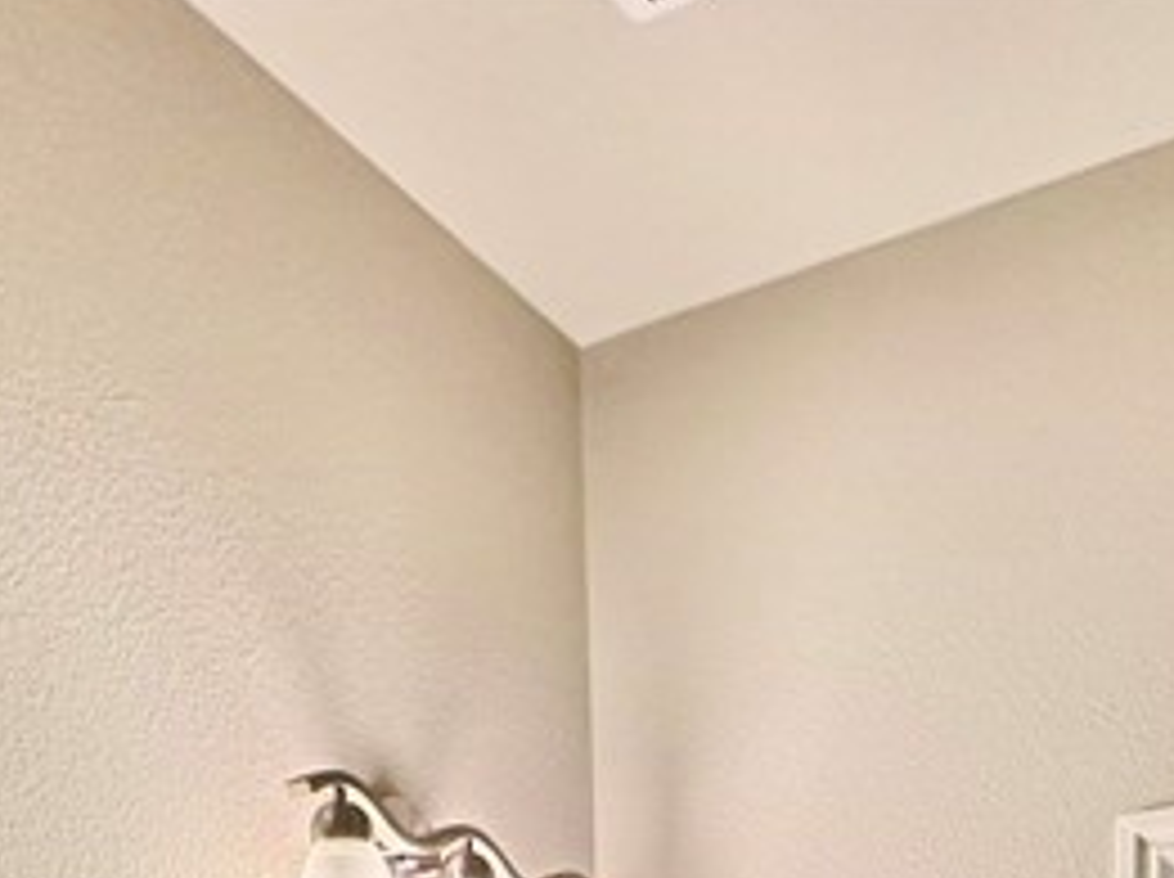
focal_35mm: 55
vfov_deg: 18.5
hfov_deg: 34.7
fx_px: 1863
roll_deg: +1.3
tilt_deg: -8.6
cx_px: 760
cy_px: 1702
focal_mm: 2.22
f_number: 2.2
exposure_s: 1/60
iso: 160
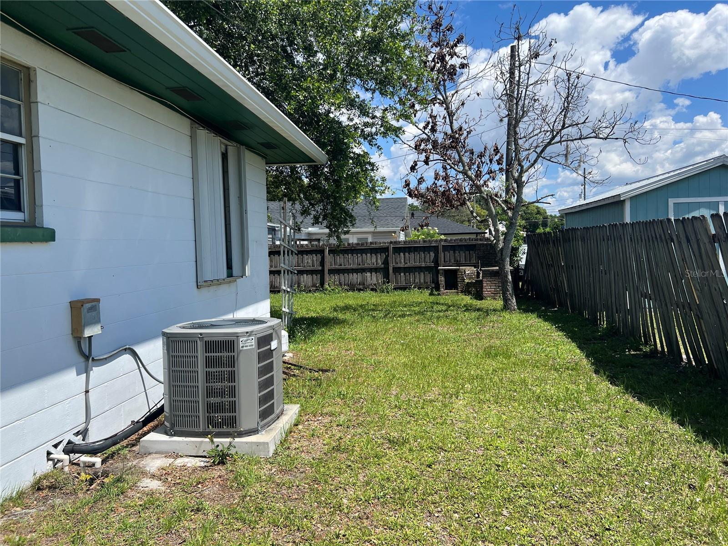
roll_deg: +2.2
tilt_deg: -2.1
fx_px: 547
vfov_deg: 53.1
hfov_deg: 67.3
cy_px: 273
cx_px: 364
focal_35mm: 26
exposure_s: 1/3968
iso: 50
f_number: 1.5
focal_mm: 5.7
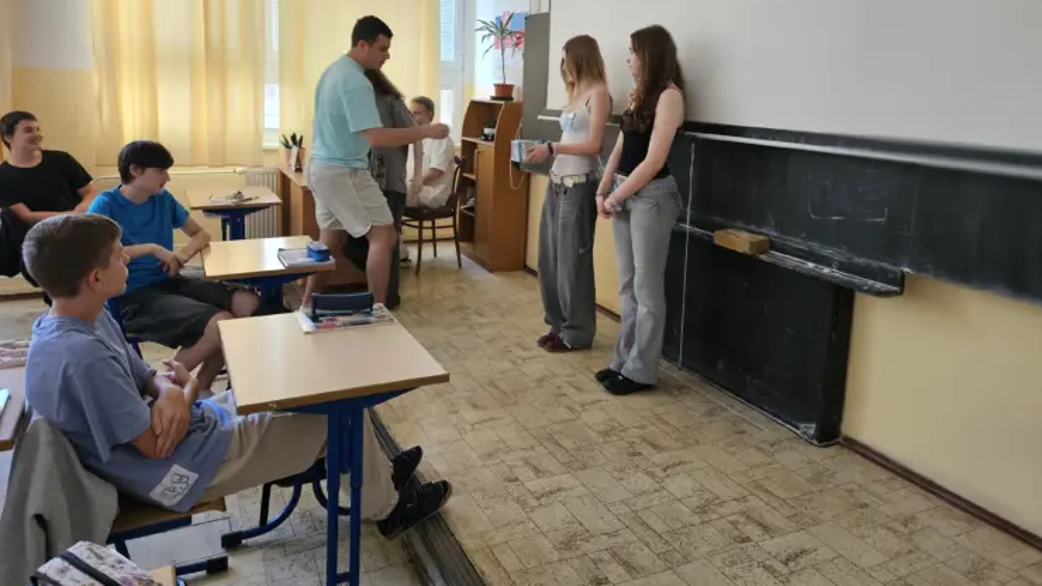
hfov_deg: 71.9
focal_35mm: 26
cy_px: 185
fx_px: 718
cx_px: 525
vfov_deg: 43.6
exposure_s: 1/100
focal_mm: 5.4
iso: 320
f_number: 1.8
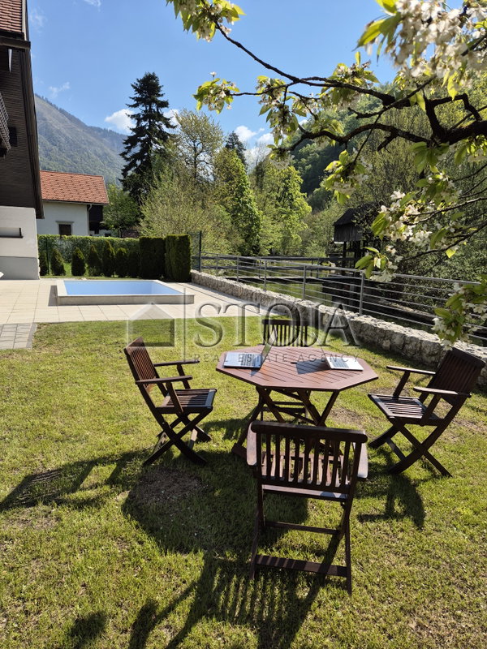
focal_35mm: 23
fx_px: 431
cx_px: 244
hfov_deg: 58.9
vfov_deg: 73.9
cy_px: 324
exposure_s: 1/1740
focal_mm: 5.4
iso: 25
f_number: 1.8
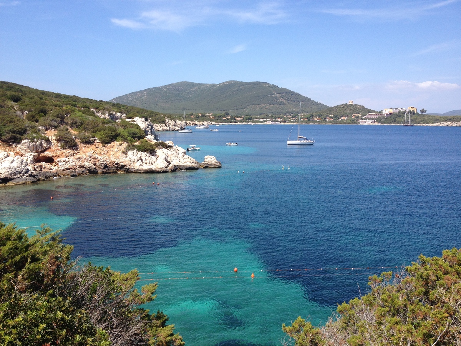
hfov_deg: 52.6
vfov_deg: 40.7
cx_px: 230
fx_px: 466
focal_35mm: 35
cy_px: 173
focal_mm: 4.28
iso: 50
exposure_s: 1/1346
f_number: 2.4
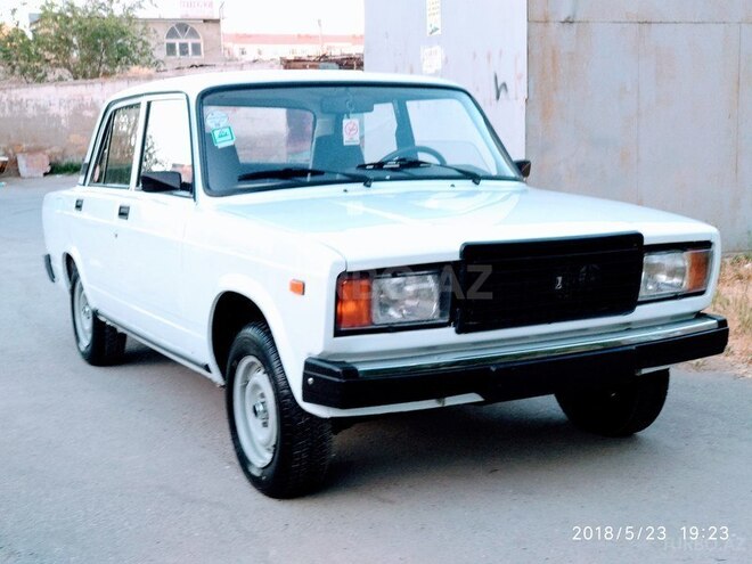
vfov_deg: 28.0
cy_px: 282
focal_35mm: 52
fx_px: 1130
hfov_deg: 36.8
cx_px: 376
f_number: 2.6
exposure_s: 1/50
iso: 160
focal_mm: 5.99
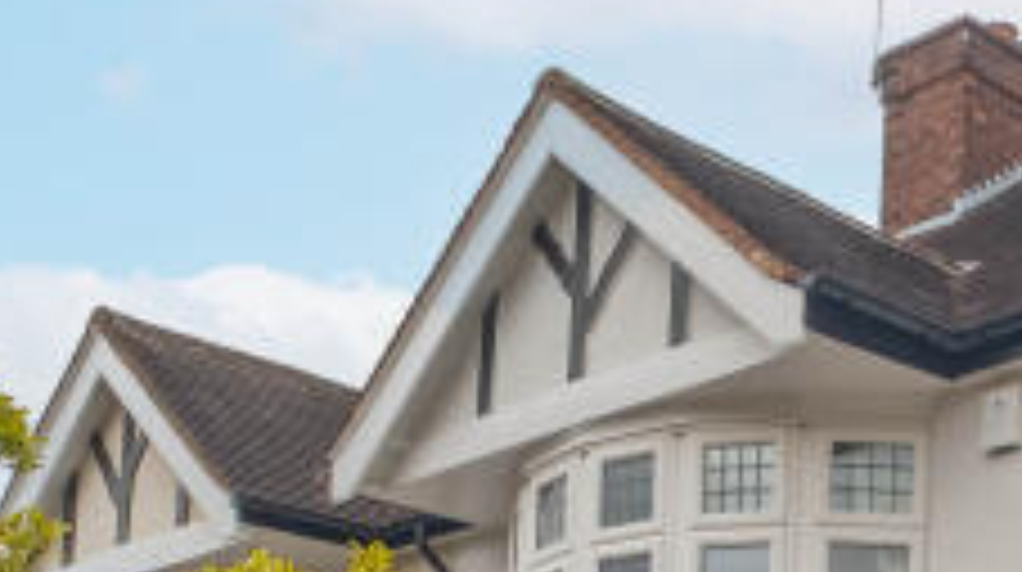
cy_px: 826
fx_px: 1922
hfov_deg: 28.2
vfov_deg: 15.7
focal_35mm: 71
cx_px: 986
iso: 400
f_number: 6.4
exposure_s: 1/320
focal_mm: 10
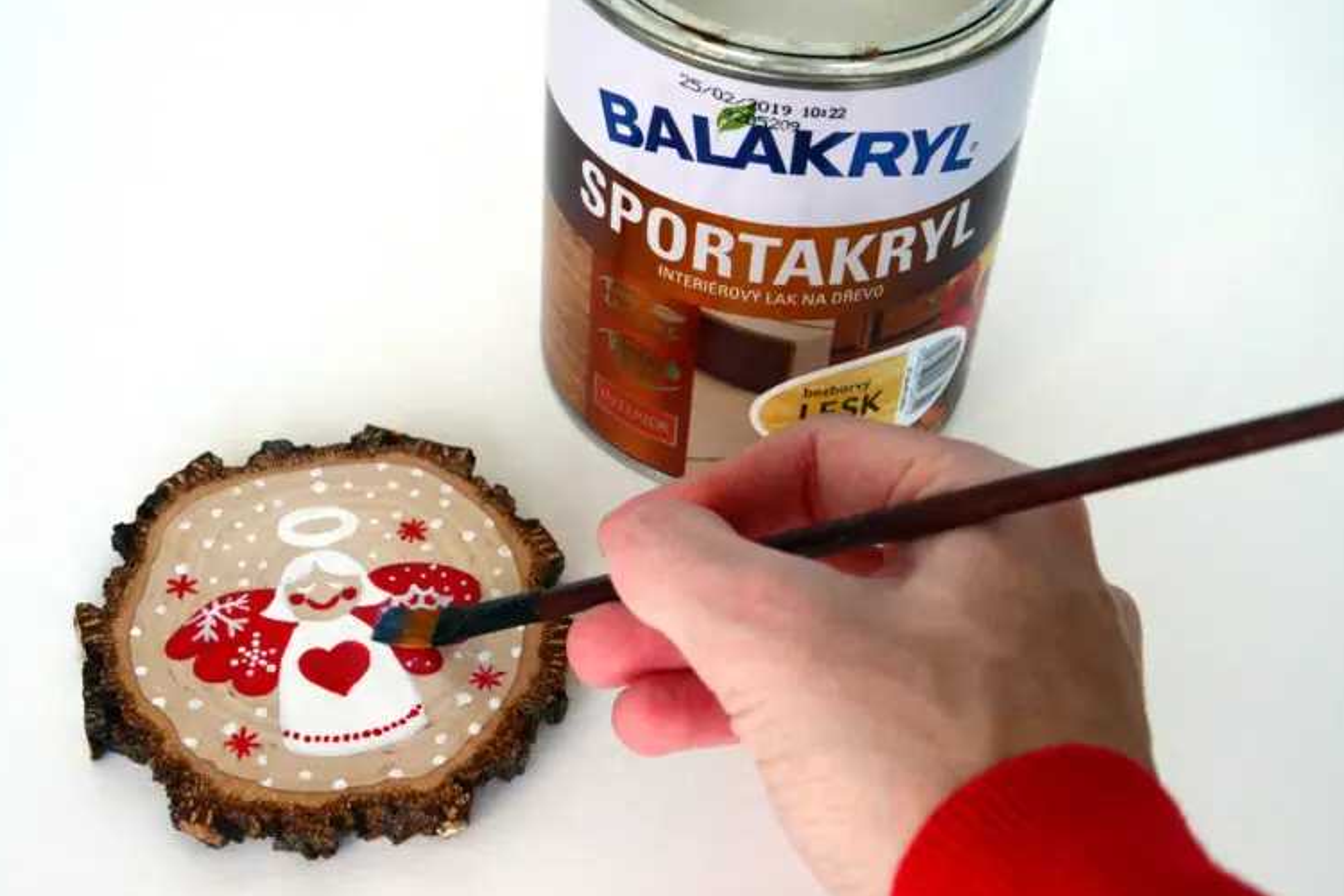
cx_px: 640
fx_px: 2389
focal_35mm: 64
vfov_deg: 21.2
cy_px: 461
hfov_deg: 31.4
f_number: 7.1
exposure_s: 1/250
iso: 1250
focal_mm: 40
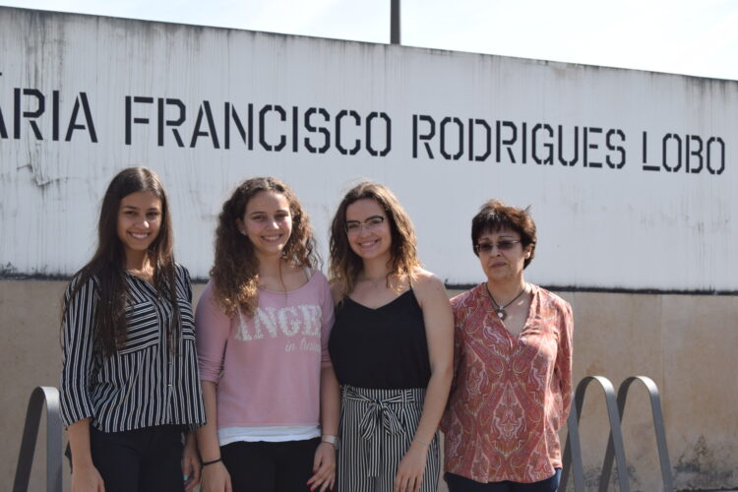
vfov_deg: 23.8
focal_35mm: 57
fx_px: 1168
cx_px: 369
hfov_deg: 35.1
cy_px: 246
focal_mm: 38
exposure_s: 1/320
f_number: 9
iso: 200
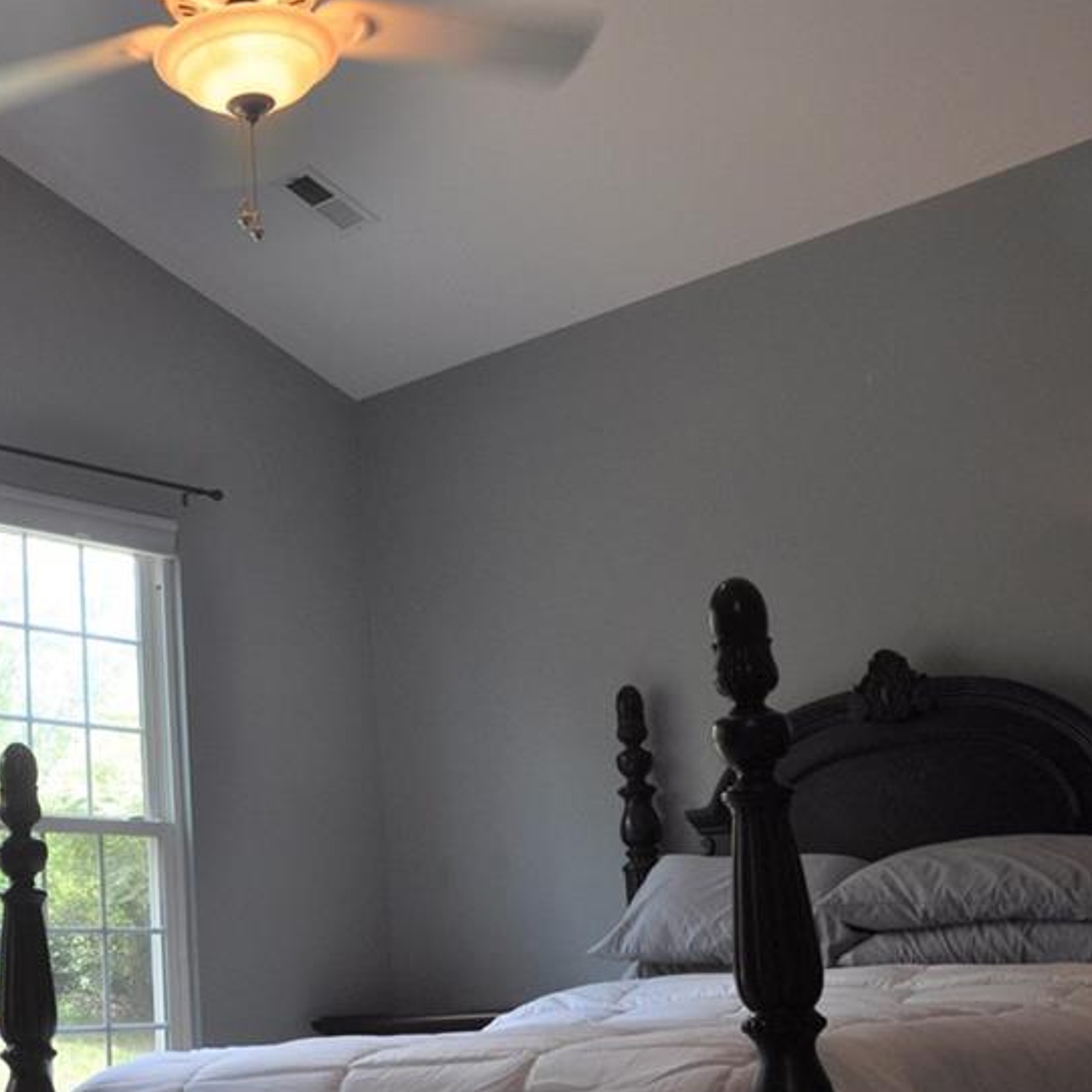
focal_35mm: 53
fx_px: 1892
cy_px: 669
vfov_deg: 32.1
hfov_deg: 31.3
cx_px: 200
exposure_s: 1/60
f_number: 8
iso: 500
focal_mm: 22
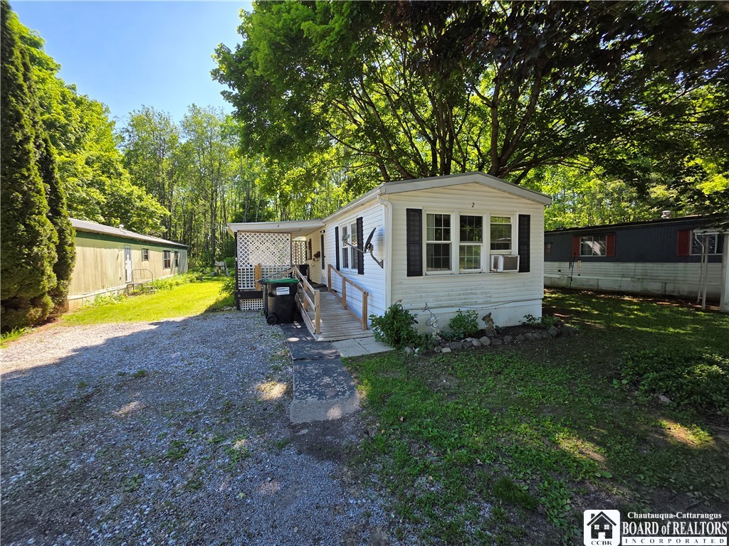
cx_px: 364
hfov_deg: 106.2
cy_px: 273
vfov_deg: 89.9
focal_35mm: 13
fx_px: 274
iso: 40
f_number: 1.9
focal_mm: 2.2
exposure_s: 1/539
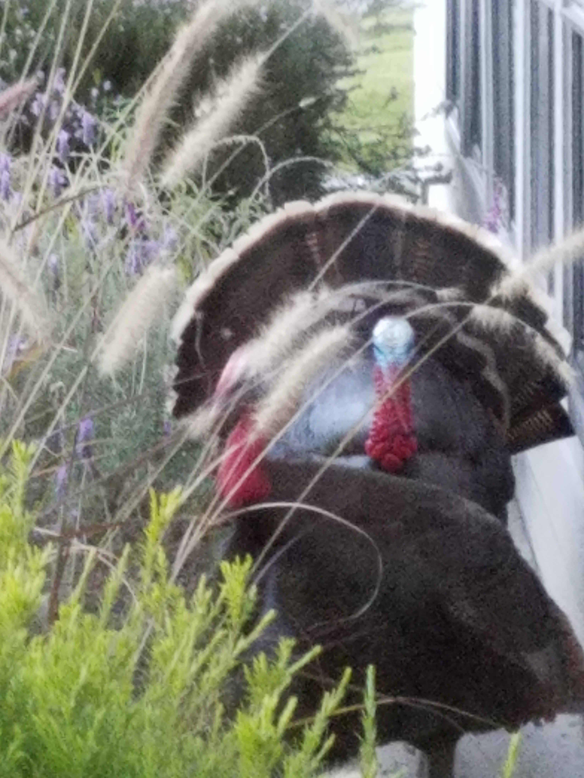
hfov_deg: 53.1
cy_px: 389
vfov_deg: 67.3
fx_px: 585
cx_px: 292
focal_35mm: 26
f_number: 1.7
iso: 320
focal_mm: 4.2
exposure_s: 1/60
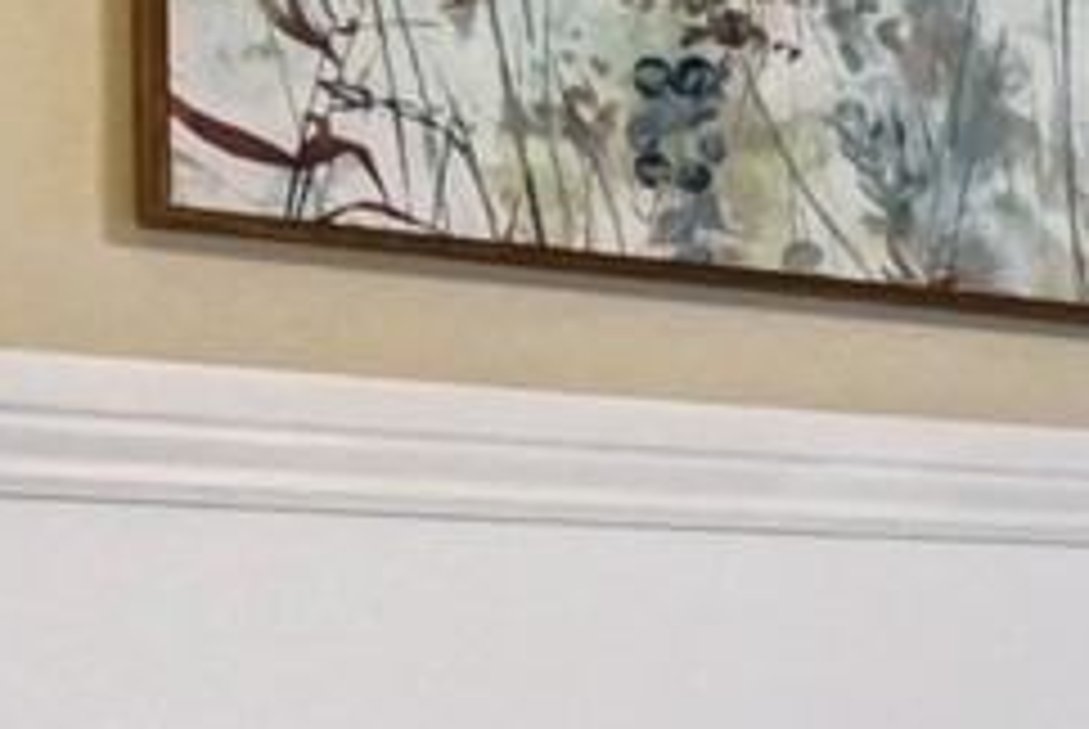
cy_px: 938
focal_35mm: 105
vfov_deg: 12.7
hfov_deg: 16.0
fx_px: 3180
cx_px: 2041
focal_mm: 10
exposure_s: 1/5
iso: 3200
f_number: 11
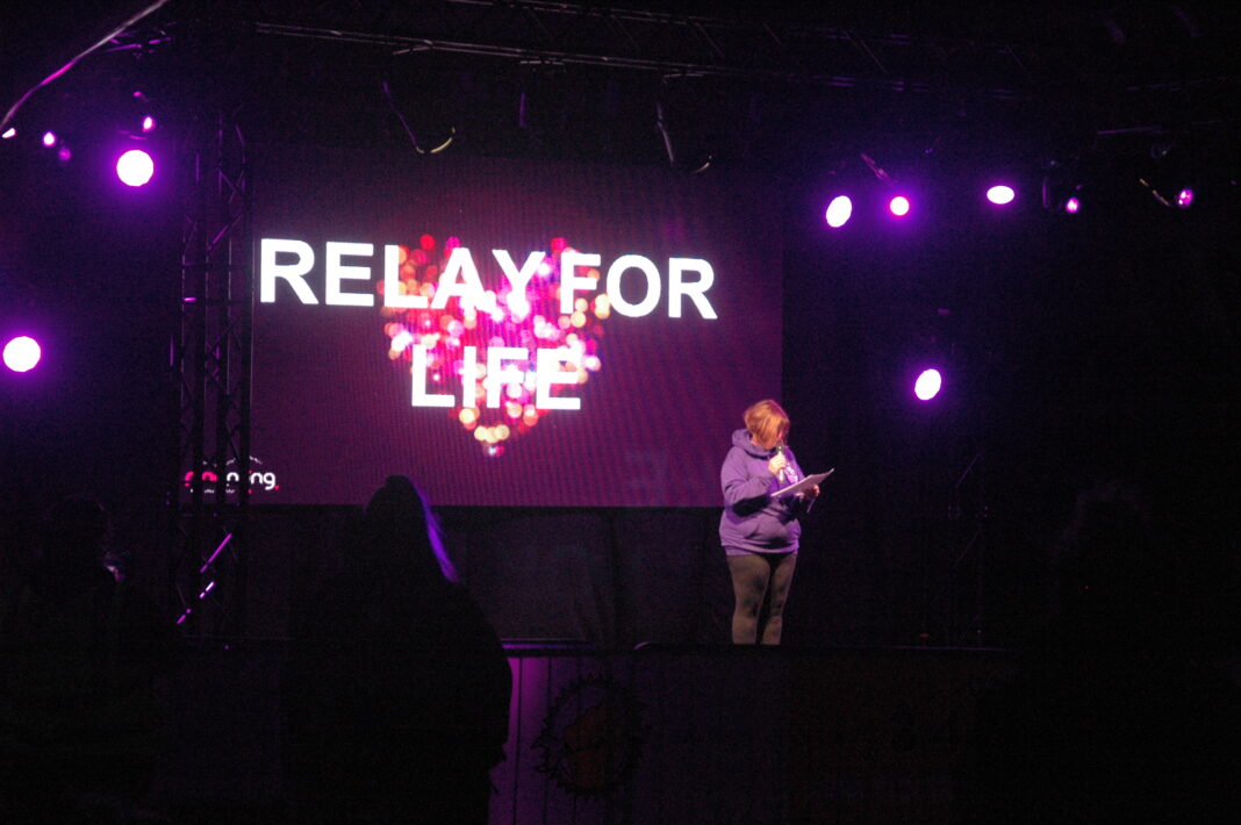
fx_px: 4133
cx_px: 620
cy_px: 412
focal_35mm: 120
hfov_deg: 17.1
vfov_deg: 11.4
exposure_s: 1/100
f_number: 5.6
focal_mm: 80
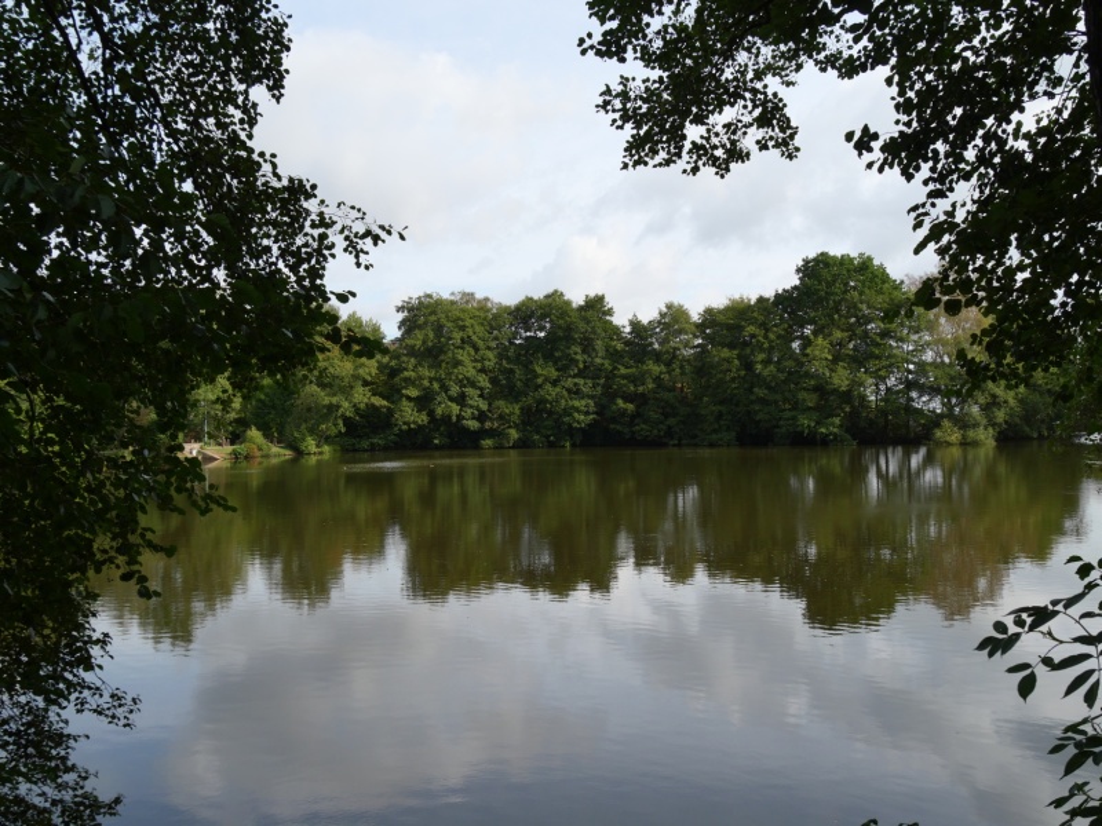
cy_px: 413
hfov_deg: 60.0
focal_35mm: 30
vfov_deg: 46.8
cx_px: 551
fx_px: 955
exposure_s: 1/320
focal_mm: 15
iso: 200
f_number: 6.3
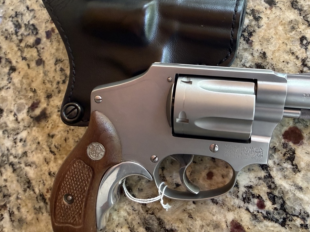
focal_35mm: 32
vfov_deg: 44.0
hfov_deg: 56.0
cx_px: 198
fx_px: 287
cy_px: 99
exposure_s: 1/91
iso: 320
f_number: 2.2
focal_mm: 2.22
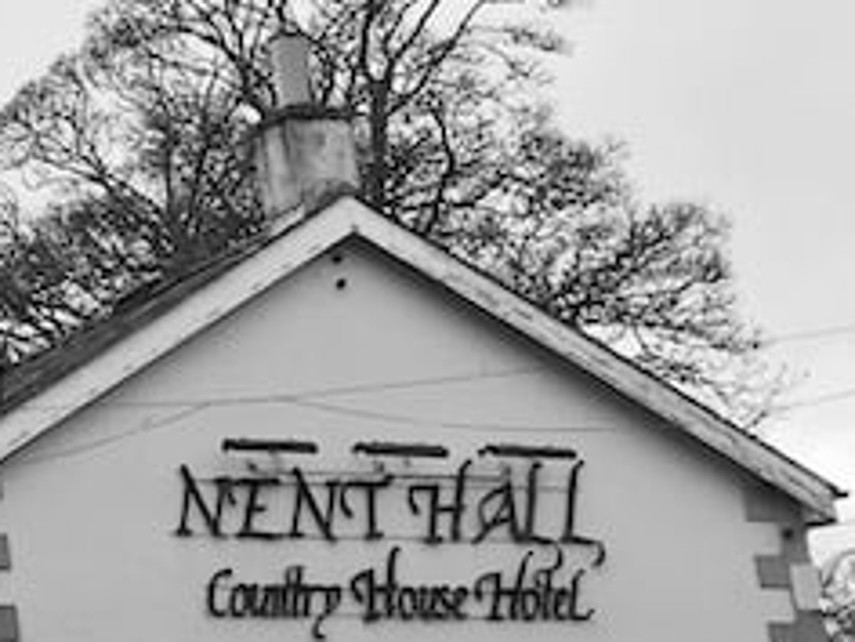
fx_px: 2915
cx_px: -775
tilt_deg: +20.9
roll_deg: +1.1
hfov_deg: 14.3
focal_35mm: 118
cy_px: 0
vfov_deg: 12.4
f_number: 2.2
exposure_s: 1/277
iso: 25
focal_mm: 4.15
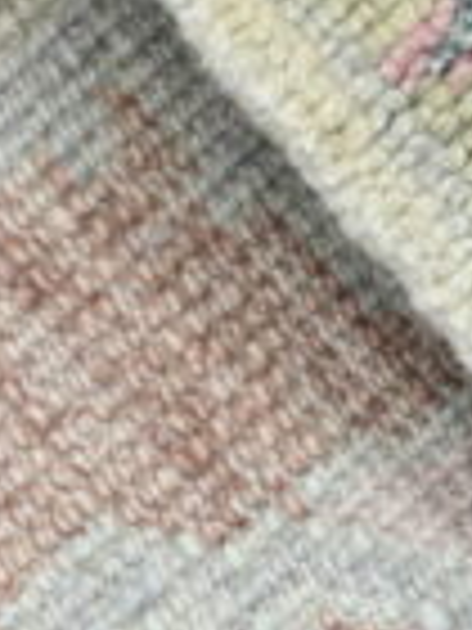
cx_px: 432
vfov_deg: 8.4
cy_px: 202
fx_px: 4272
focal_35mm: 235
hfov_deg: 6.3
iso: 125
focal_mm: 57
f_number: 4.5
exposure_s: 1/30
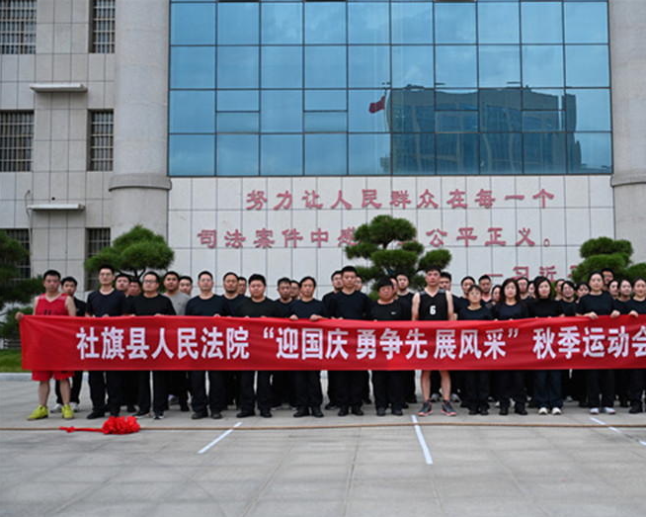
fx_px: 756
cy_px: 262
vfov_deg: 37.7
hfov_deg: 45.9
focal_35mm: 40
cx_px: 393
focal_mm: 34.5
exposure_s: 1/125
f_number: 2.8
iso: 720
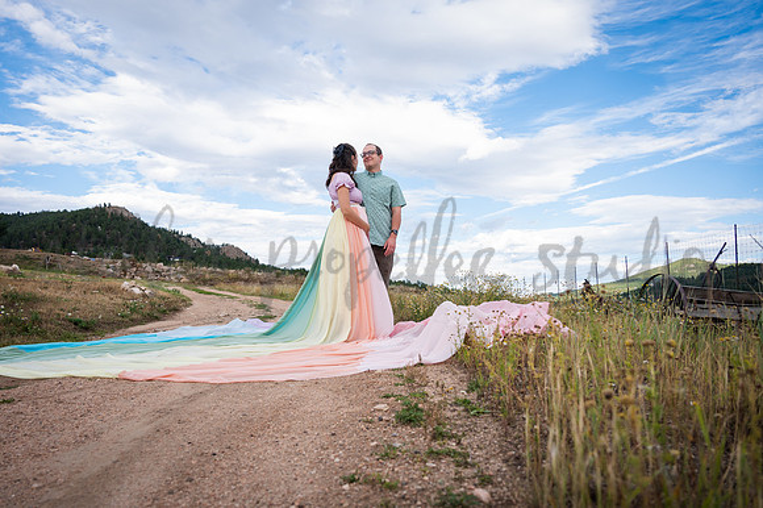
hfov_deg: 71.0
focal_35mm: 25
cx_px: 382
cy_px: 254
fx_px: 535
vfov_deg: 50.8
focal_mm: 24
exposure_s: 1/400
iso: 160
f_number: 4.5
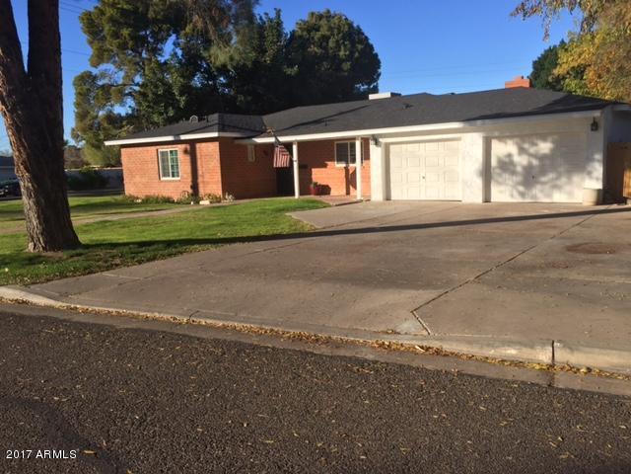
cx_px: 316
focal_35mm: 29
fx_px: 529
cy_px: 237
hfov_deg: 61.7
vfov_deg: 48.2
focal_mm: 4.15
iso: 32
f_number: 2.2
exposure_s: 1/1582
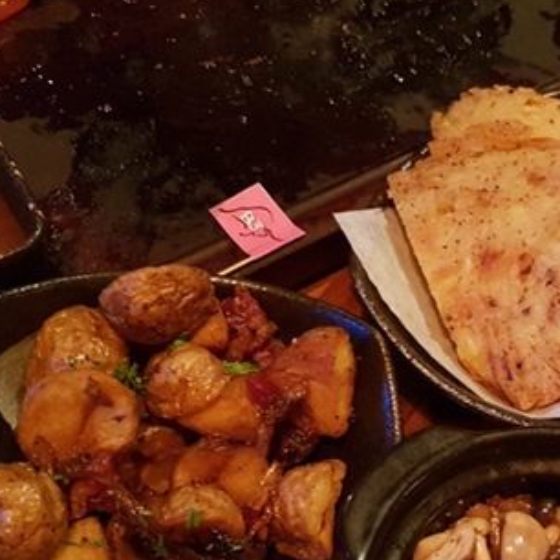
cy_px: 386
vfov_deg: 34.9
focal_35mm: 48
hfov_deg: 34.0
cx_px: 472
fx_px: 879
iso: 500
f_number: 1.7
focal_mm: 4.2
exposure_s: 1/10
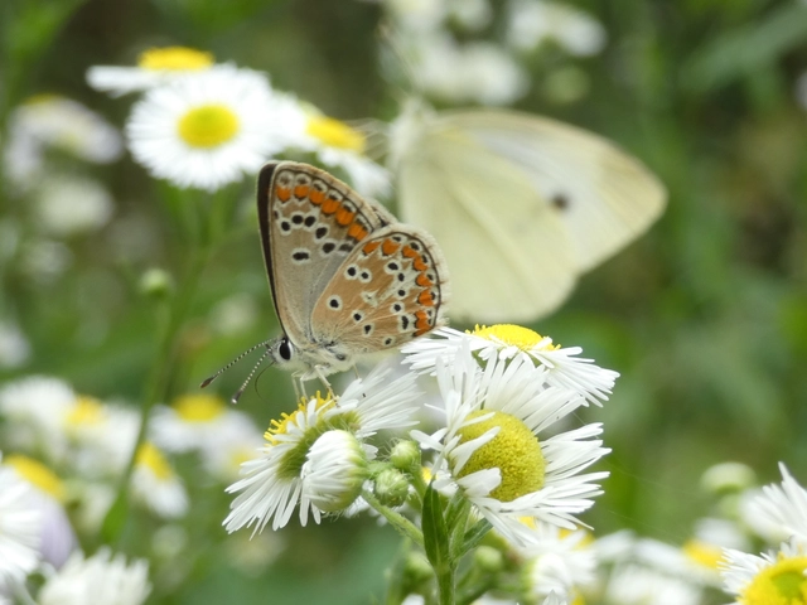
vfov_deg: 12.7
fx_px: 2728
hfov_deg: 16.8
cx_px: 404
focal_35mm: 117
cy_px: 302
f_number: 5.1
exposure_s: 1/80
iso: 80
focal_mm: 21
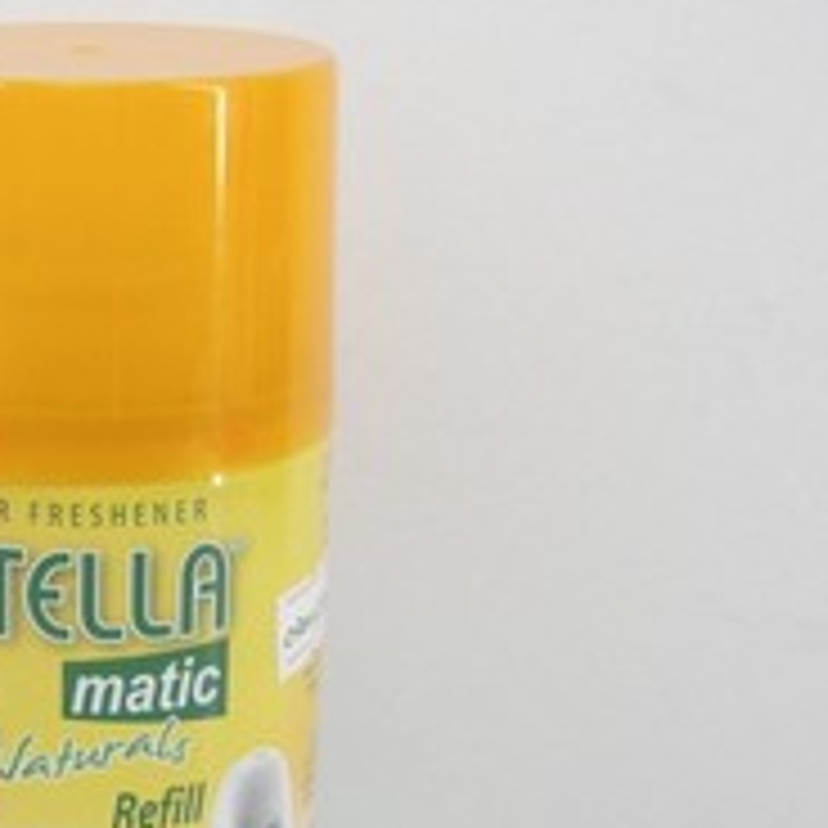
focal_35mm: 98
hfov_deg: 17.5
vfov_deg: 17.7
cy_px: 572
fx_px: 2652
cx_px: 76
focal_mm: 9.13
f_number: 4
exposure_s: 1/25
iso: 200
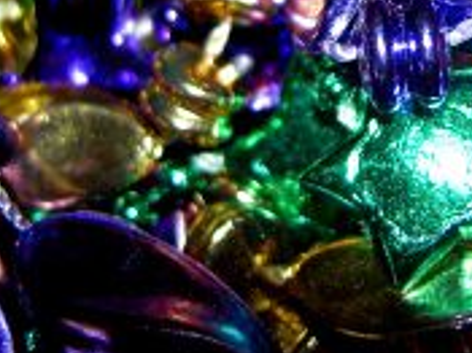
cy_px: -8
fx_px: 1185
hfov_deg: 22.3
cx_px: 351
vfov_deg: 16.6
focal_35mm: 87
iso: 100
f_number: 2.8
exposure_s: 1/59.5
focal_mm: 8
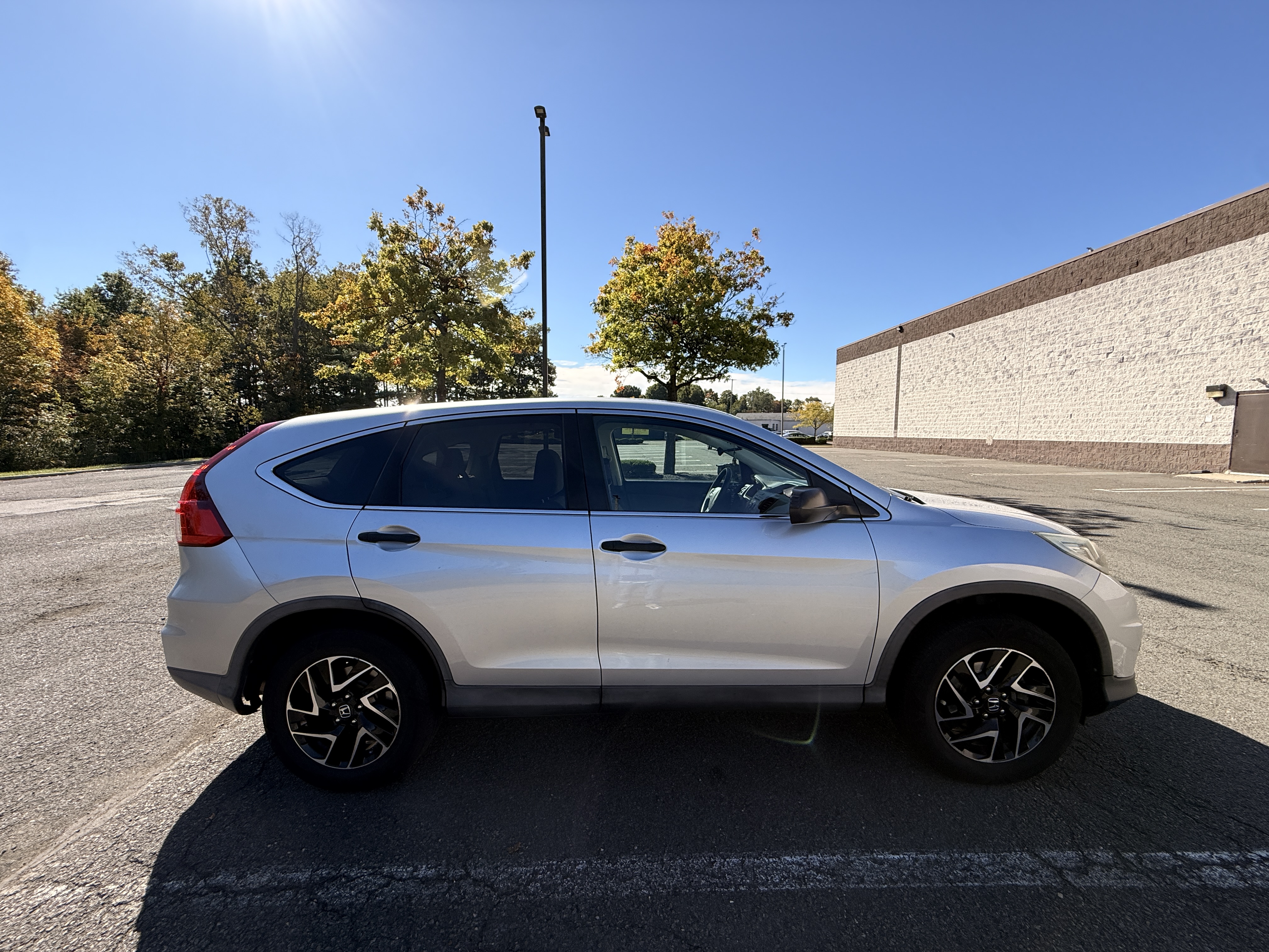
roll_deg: -0.3
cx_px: 634
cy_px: 476
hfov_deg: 102.1
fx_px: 513
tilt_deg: -3.7
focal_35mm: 14
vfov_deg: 85.7
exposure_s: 1/1901
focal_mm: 2.22
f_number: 2.2
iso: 64
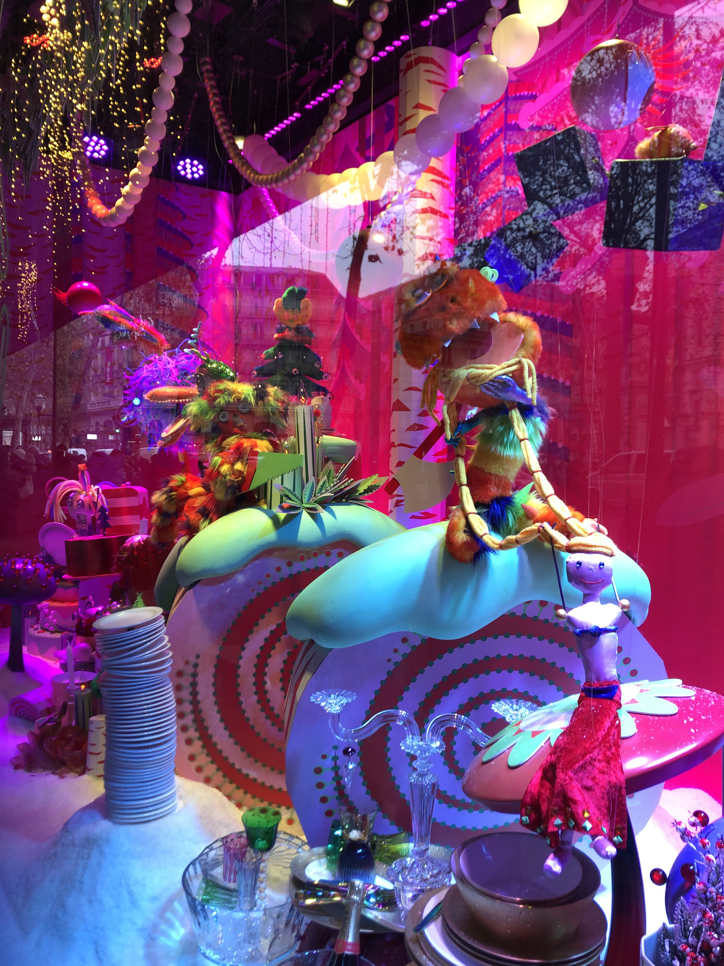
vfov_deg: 63.4
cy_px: 483
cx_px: 362
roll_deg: -0.3
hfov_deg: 49.7
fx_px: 781
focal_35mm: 28
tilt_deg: -1.8
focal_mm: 4
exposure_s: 1/33
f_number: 1.8
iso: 32
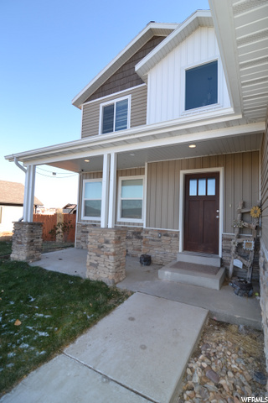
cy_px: 202
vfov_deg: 90.0
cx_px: 134
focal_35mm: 18
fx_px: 201
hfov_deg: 67.4
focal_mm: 12
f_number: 4
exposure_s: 1/200
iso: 100
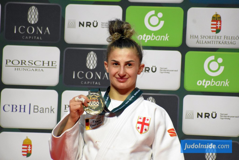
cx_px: 120
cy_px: 80
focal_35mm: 450
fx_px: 2988
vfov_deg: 3.1
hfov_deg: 4.6
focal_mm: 300
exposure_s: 1/640
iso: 6400
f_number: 7.1
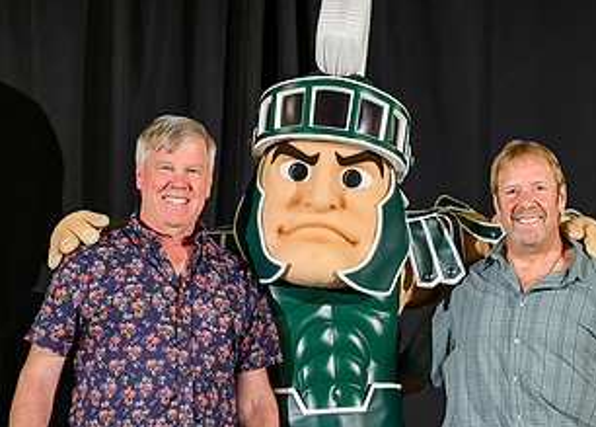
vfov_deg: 8.0
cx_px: 282
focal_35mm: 179
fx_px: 3032
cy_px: 318
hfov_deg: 11.2
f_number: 2.8
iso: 1000
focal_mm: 86
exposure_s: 1/320
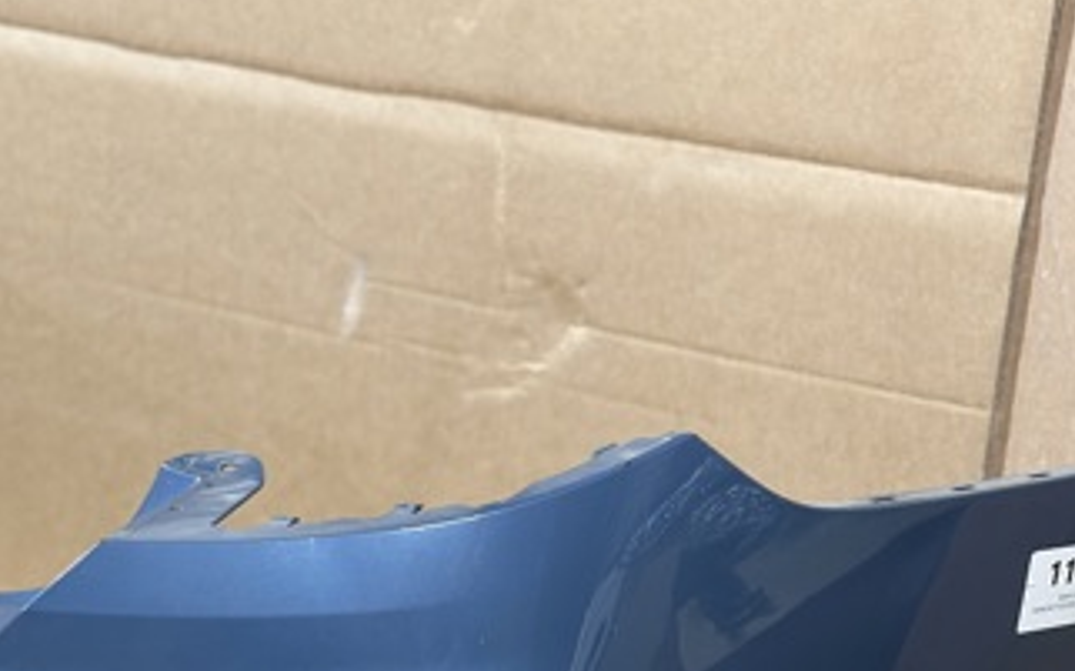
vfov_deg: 12.7
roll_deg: +0.9
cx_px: 527
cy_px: 776
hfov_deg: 20.6
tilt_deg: -25.2
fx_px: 2958
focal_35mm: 101
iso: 320
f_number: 1.78
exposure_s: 1/50
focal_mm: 6.86
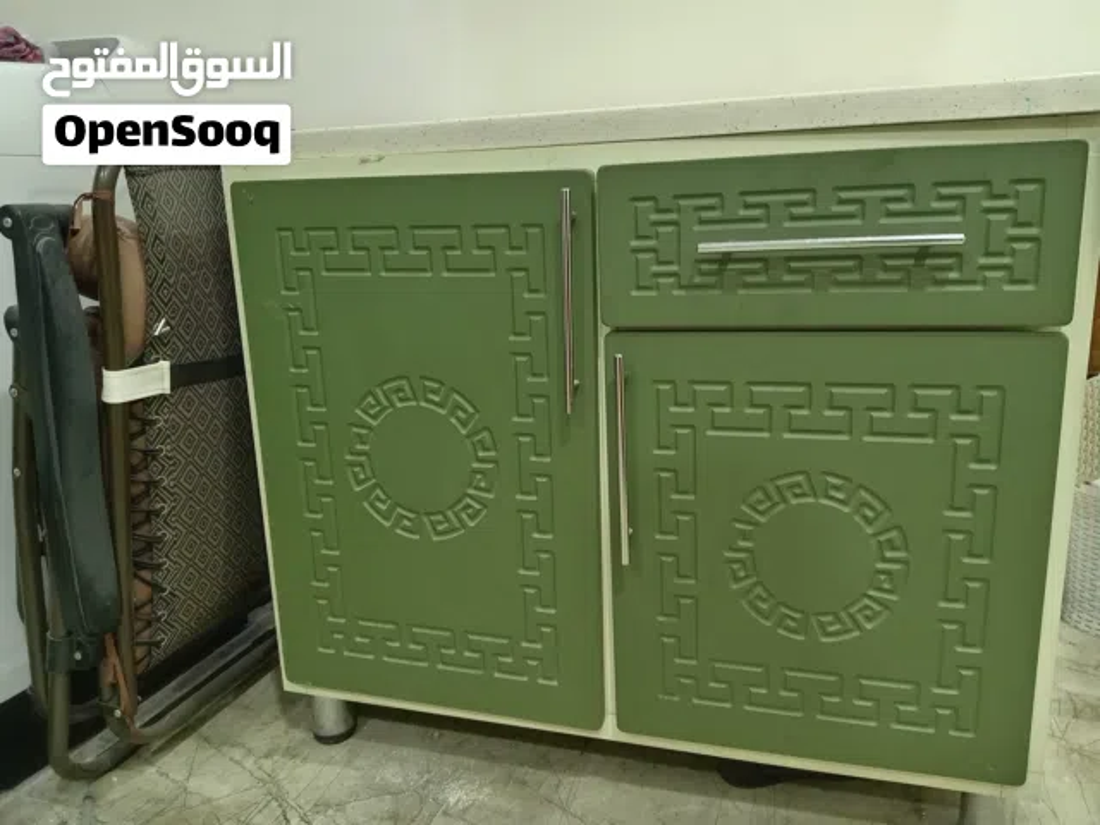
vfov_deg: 51.4
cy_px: 412
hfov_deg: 65.3
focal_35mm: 27
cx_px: 550
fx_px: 858
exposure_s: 1/20
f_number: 1.8
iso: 999
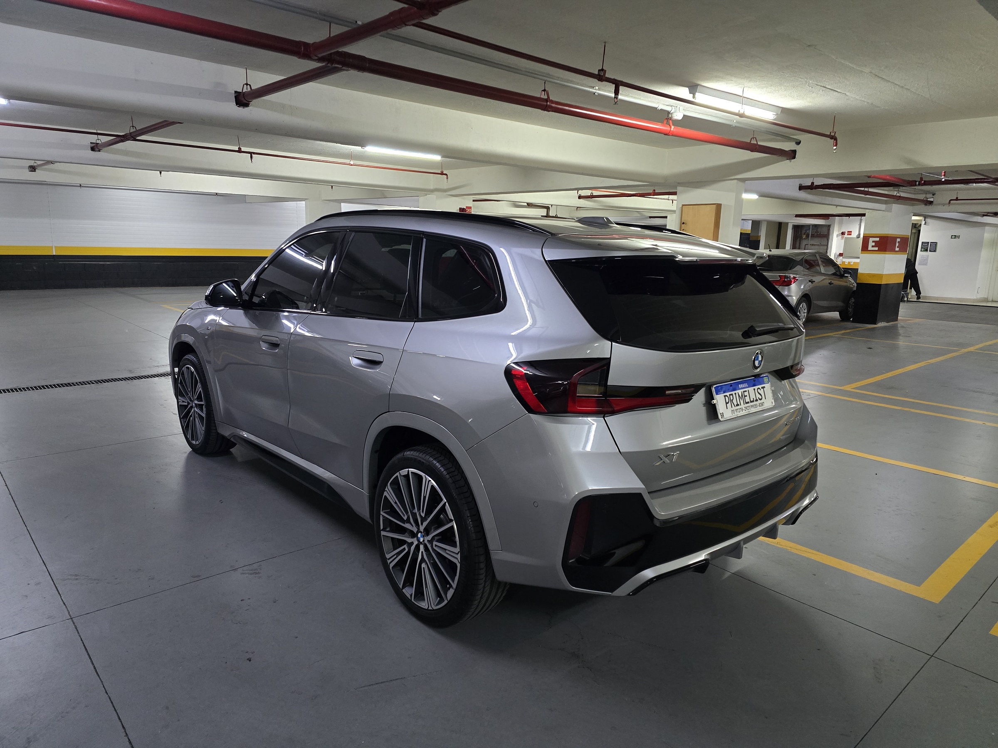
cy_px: 374
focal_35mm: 23
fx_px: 663
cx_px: 499
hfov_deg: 73.9
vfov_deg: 58.9
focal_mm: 6.3
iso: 800
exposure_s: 1/60
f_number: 1.7
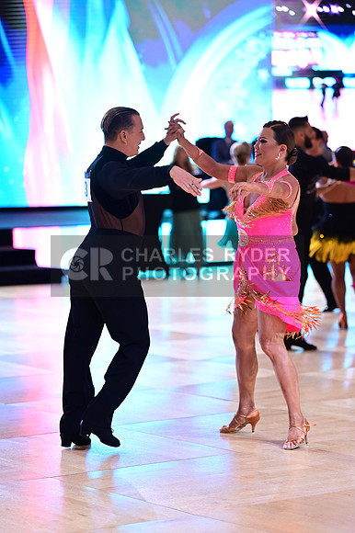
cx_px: 178
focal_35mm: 130
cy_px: 266
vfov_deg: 15.8
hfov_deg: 10.5
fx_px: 1925
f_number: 2.8
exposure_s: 1/400
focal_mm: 130
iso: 2000
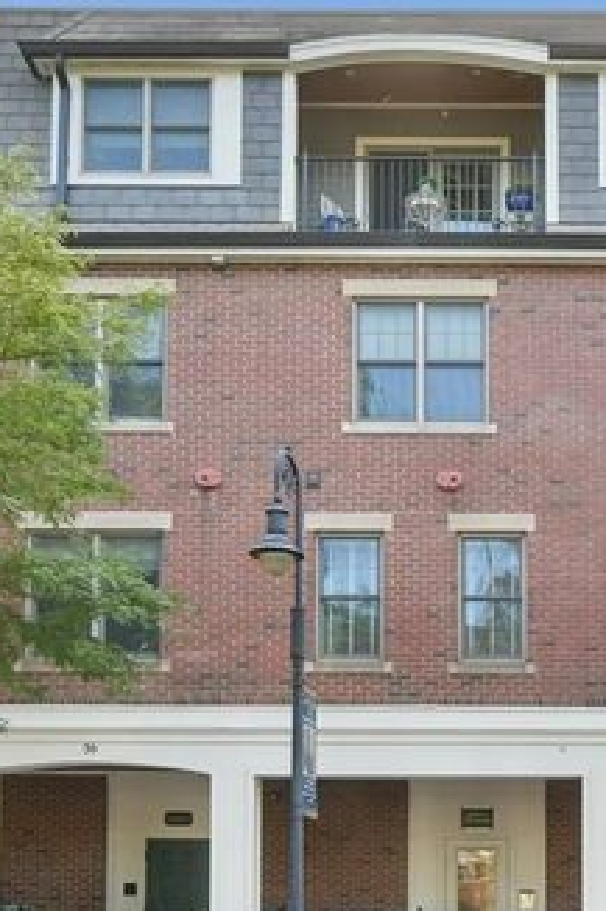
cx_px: 547
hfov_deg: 29.2
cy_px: 485
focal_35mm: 44
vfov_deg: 44.5
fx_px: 1112
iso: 640
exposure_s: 1/160
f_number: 9
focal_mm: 14
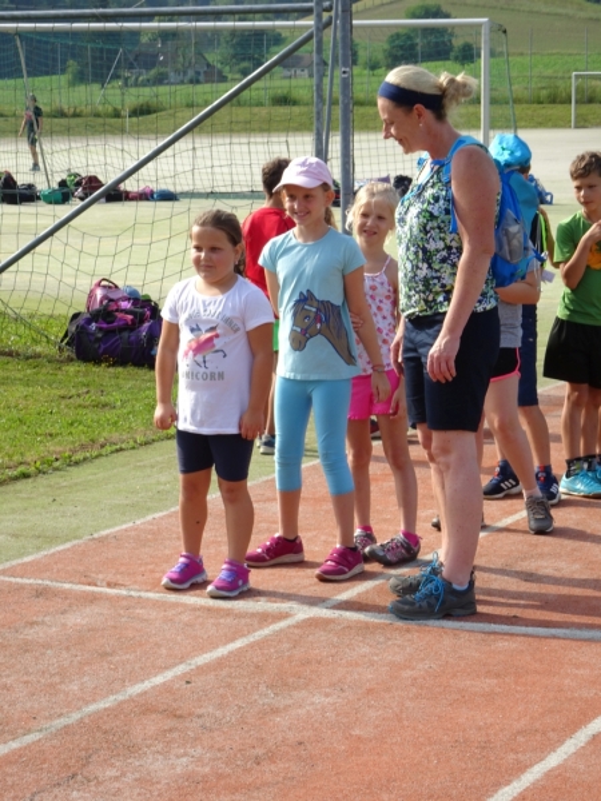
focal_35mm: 100
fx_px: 2315
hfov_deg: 14.8
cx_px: 300
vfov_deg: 19.6
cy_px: 400
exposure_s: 1/160
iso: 80
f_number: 5
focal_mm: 17.01
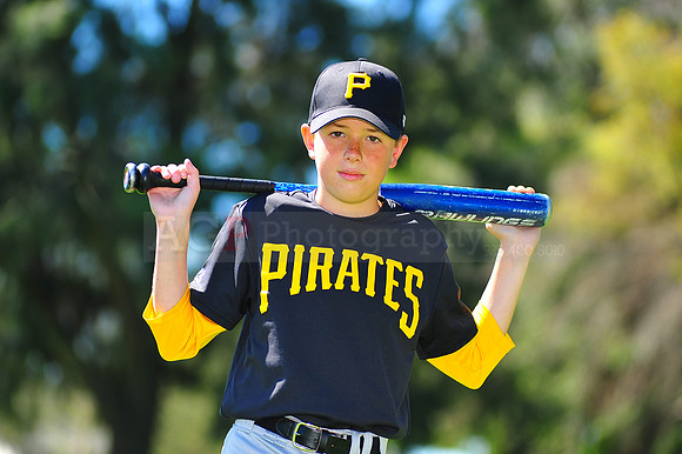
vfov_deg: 7.6
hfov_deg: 11.4
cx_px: 341
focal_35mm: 180
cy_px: 227
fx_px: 3408
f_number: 4.5
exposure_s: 1/400
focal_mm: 180
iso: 200
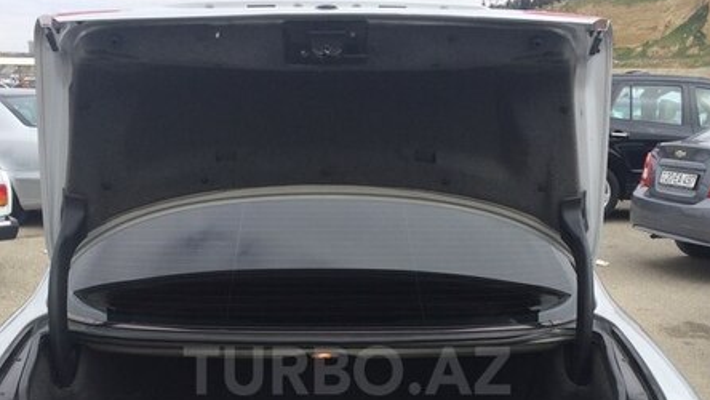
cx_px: 347
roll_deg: -0.3
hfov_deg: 43.7
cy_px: 370
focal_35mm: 47
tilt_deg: -18.4
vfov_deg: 24.6
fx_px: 885
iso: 32
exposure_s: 1/1109
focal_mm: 4.15
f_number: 2.2
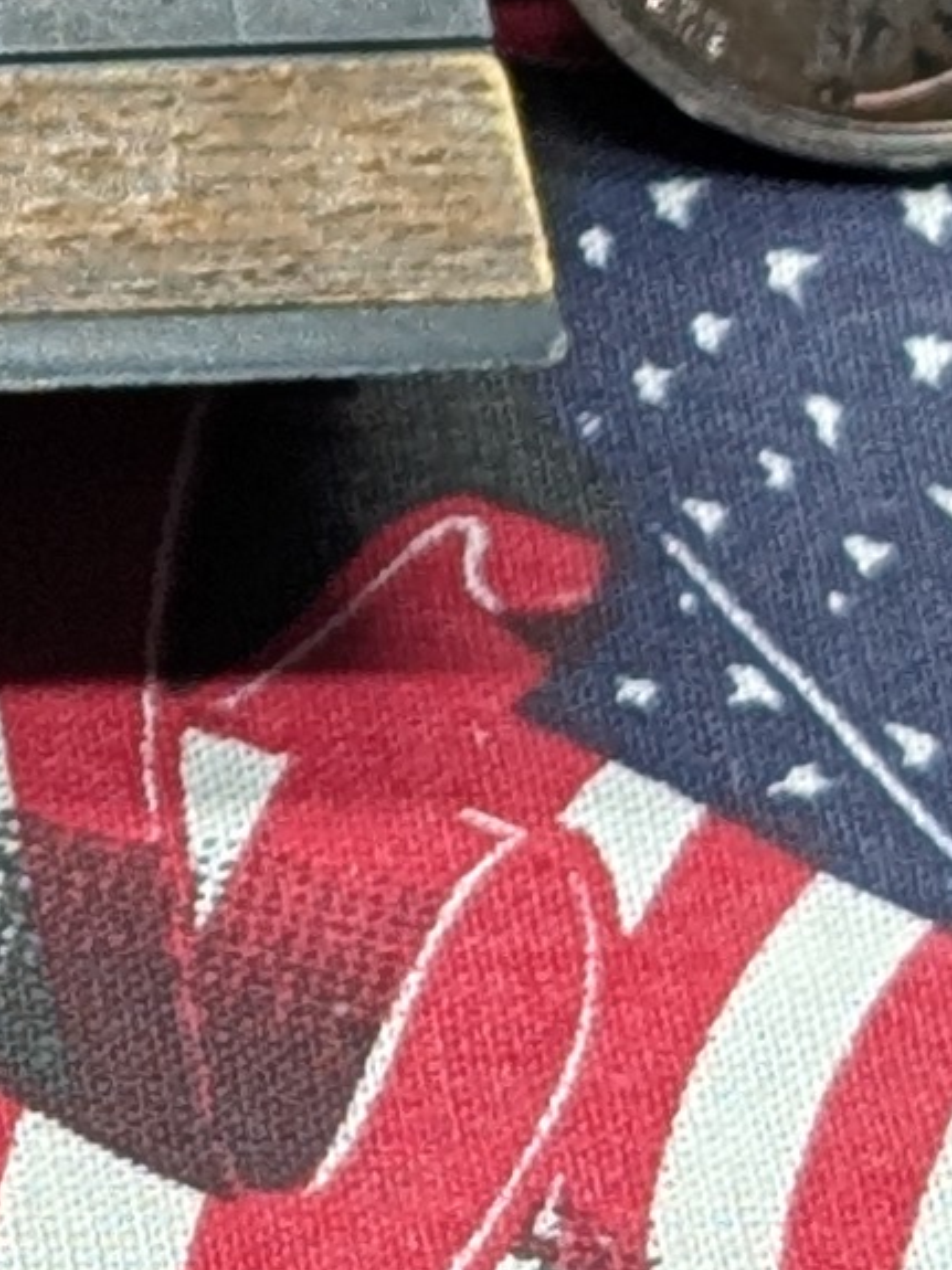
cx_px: -1906
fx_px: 12766
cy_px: -797
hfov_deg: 4.1
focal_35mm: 348
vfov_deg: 5.6
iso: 26
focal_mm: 6.9
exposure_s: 1/31.3
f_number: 1.68
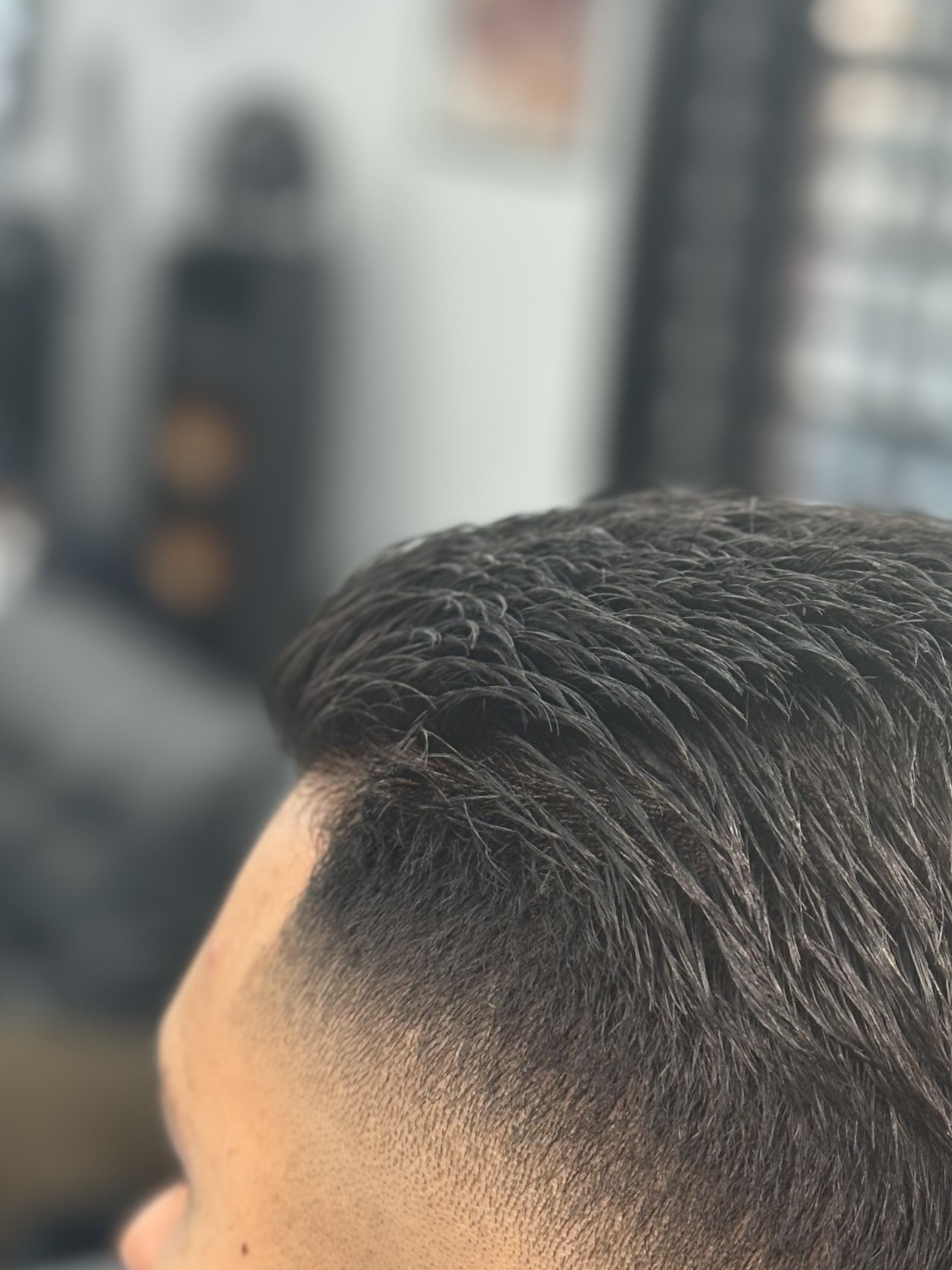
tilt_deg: -16.0
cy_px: 1105
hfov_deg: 14.9
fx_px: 3631
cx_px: 658
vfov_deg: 19.5
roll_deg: -7.0
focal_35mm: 99
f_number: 1.6
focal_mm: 5.96
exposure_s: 1/120
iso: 80
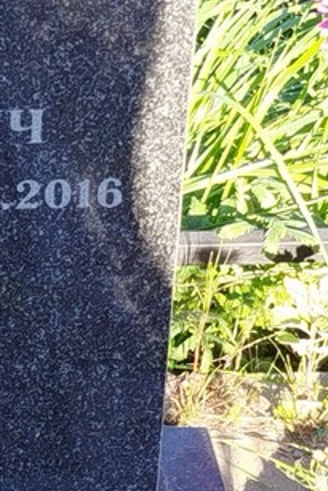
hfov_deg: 7.3
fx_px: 2553
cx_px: -112
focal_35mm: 187
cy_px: 154
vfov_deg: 11.0
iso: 50
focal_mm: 5.31
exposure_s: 1/130
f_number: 1.7
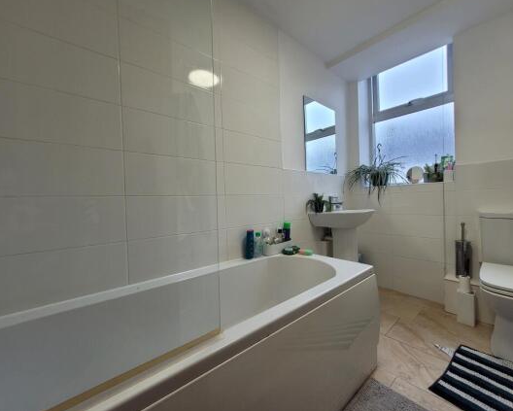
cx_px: 280
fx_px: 213
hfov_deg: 100.4
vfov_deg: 88.0
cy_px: 202
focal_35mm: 14
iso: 64
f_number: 2.2
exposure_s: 1/50
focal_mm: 1.74
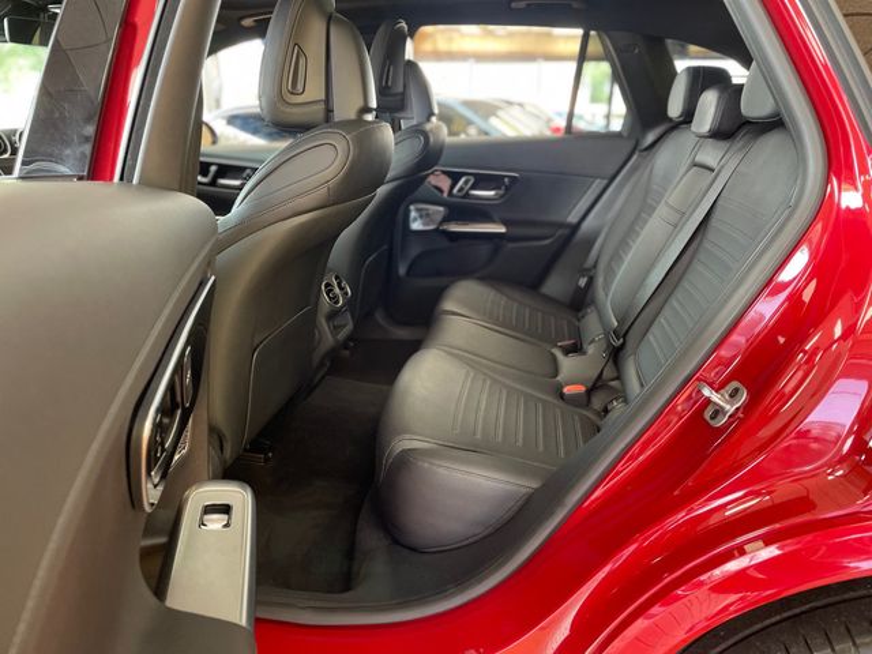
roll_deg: -0.6
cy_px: 327
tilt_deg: -16.6
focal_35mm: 26
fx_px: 655
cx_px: 436
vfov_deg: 53.1
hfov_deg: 67.3
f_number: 1.6
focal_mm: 4.2
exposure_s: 1/60
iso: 160
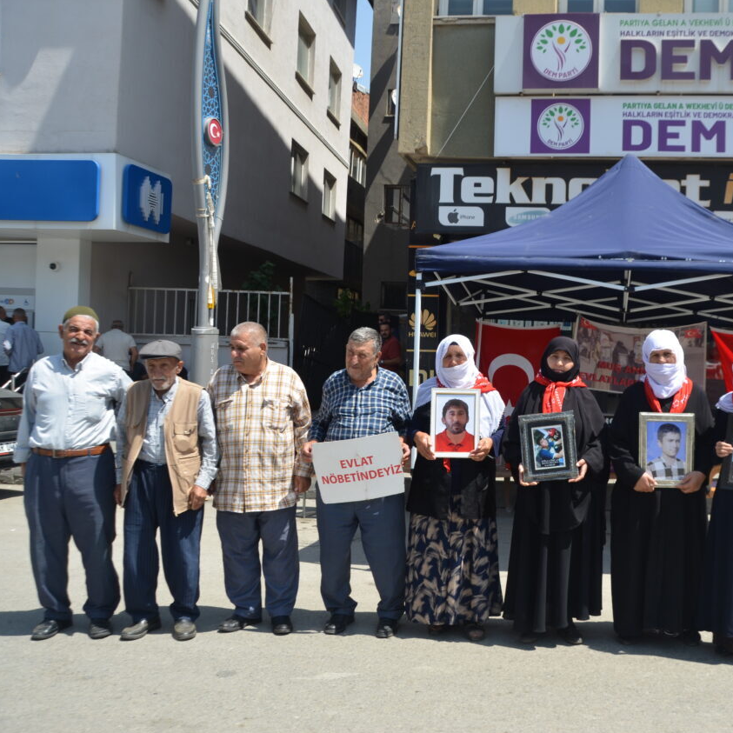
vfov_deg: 25.5
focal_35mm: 68
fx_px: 1621
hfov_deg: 25.2
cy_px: 366
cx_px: 551
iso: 100
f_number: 8
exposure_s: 1/250
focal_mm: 35
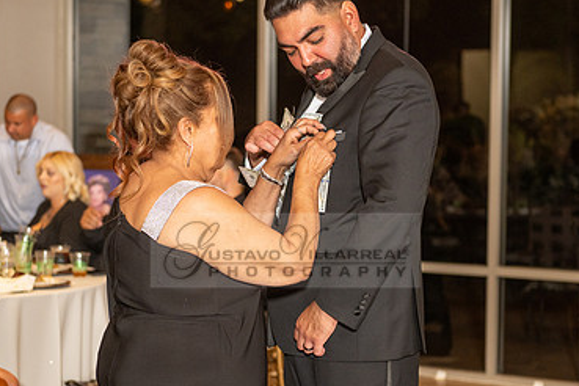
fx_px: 1769
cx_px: 287
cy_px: 250
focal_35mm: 110
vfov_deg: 12.4
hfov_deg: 18.6
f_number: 3.5
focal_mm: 70
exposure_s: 1/160
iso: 800
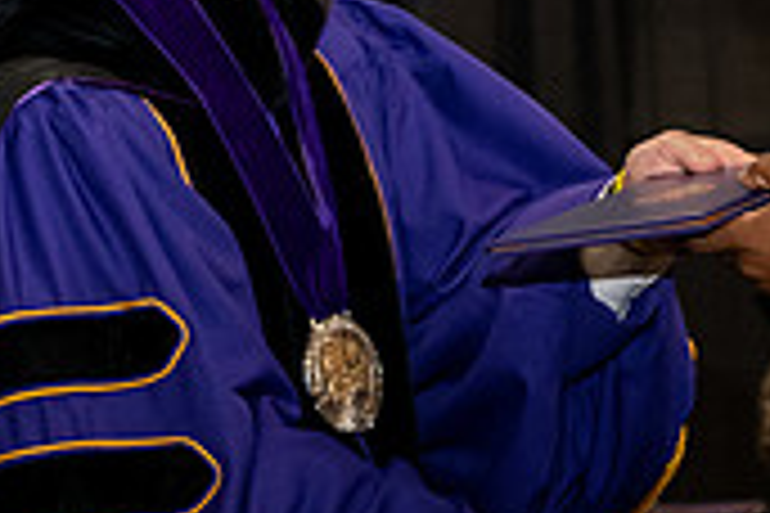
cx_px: 644
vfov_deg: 5.8
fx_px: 5069
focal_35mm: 237
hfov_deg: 8.7
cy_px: 43
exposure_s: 1/200
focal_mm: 70
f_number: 5.6
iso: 2000
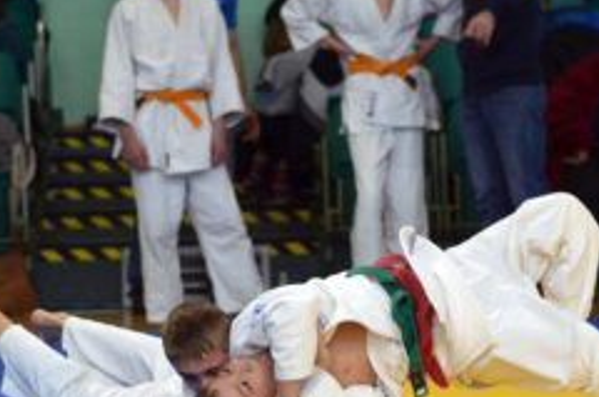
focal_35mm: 125
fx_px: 2076
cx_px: 339
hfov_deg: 16.4
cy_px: 184
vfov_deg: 10.9
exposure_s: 1/1000
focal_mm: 50
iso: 1000
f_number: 2.5
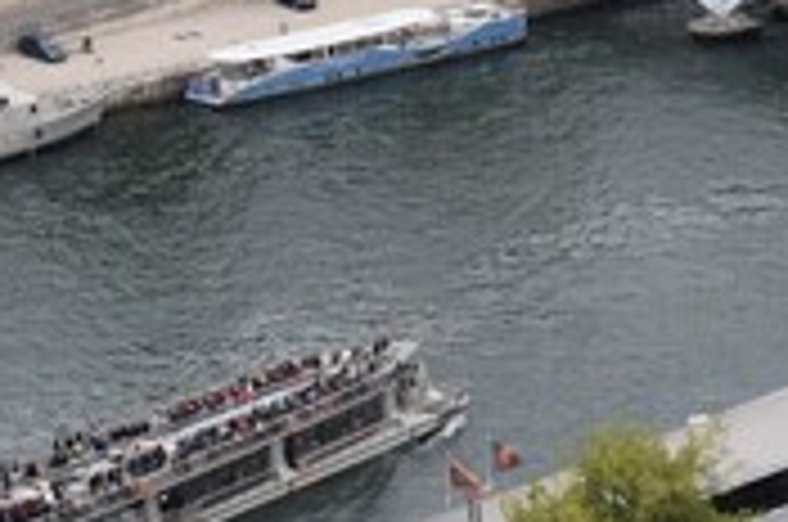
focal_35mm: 302
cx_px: 1117
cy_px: -16
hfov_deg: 6.8
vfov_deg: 4.5
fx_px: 6598
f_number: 8
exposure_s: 1/250
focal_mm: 44
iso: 220
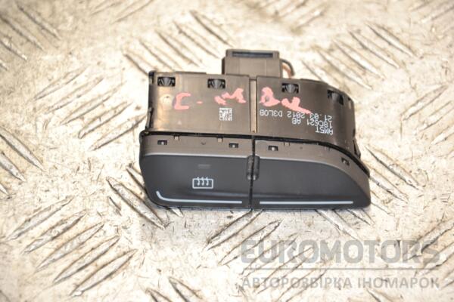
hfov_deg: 13.0
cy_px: 151
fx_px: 1986
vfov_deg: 8.7
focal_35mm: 158
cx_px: 227
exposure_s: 1/80
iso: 800
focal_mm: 105
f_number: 5.6
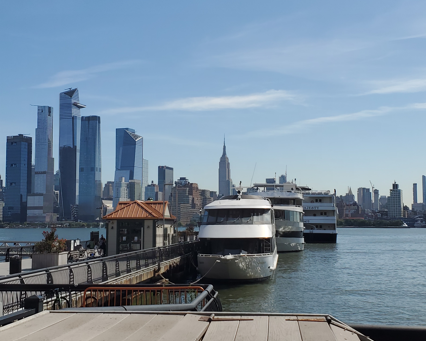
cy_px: 169
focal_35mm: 28
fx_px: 353
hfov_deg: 62.2
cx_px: 217
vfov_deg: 51.5
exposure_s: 1/2548
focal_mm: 4.3
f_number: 2.4
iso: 50
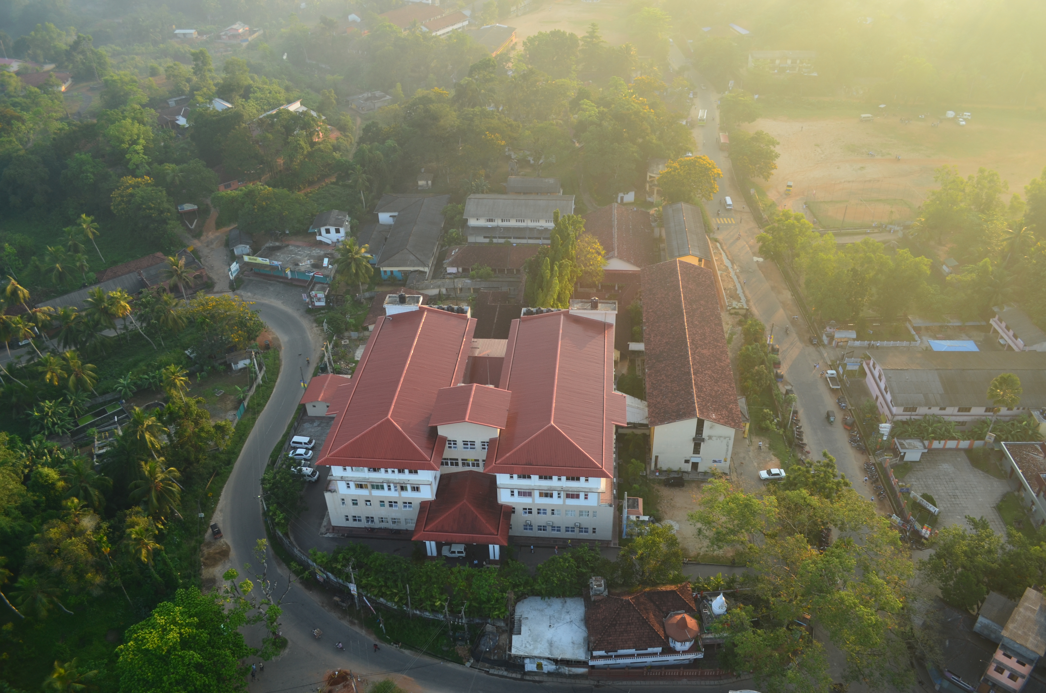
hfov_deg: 67.5
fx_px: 783
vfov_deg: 47.7
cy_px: 346
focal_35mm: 27
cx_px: 523
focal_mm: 18
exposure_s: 1/160
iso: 200
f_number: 6.3
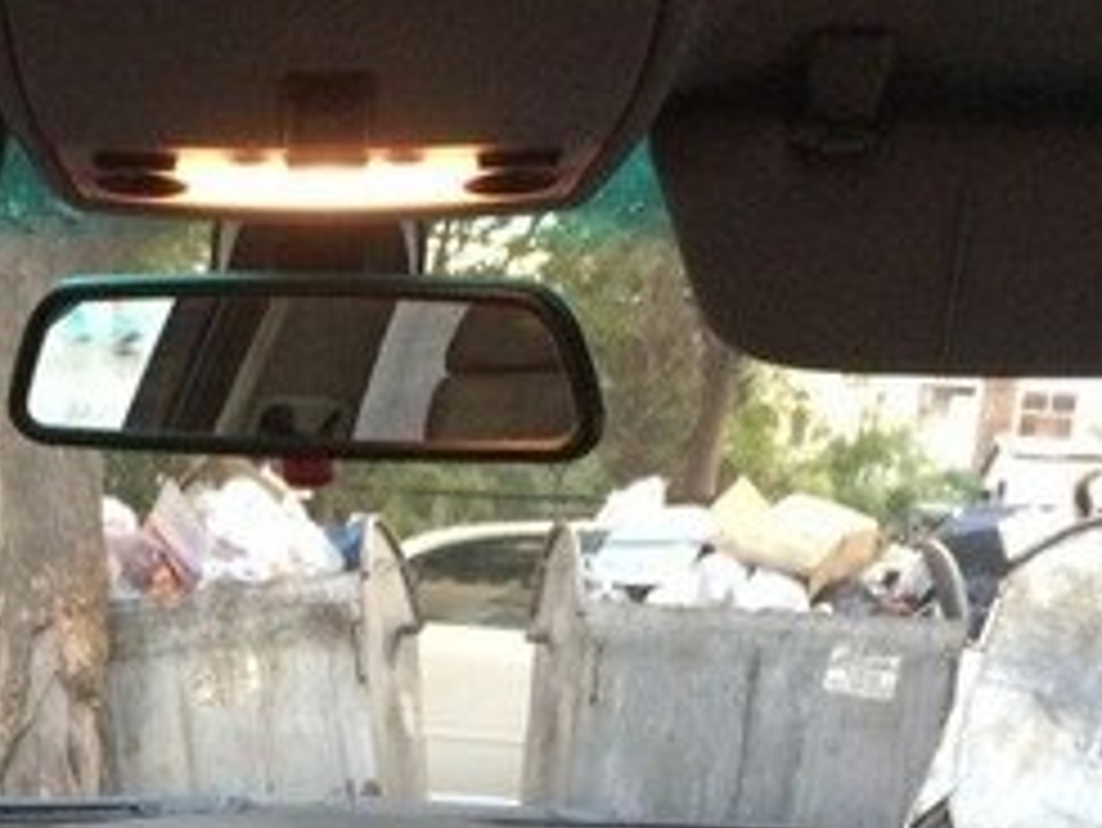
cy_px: 1100
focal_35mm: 78
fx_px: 2484
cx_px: 189
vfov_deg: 17.6
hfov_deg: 24.5
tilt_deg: -11.8
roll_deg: -3.5
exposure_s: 1/20
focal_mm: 4.15
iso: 250
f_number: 2.2
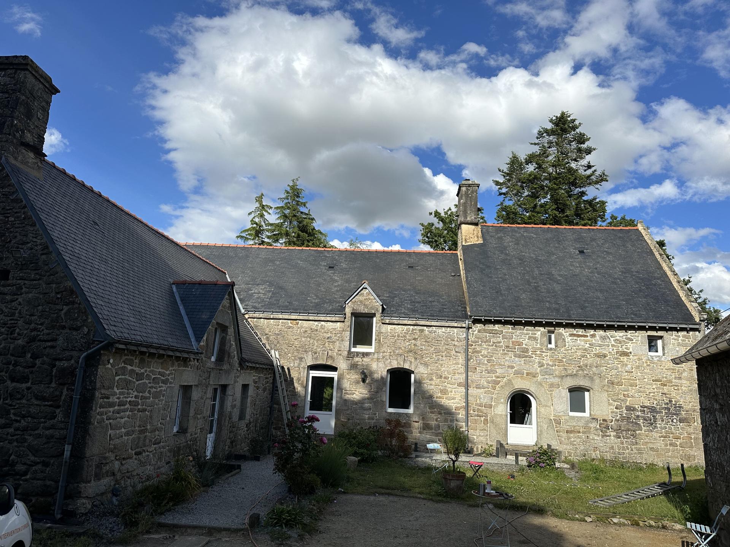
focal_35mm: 24
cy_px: 274
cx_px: 365
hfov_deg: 71.6
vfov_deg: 56.8
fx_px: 506
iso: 80
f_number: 1.78
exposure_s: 1/5263
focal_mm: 6.86
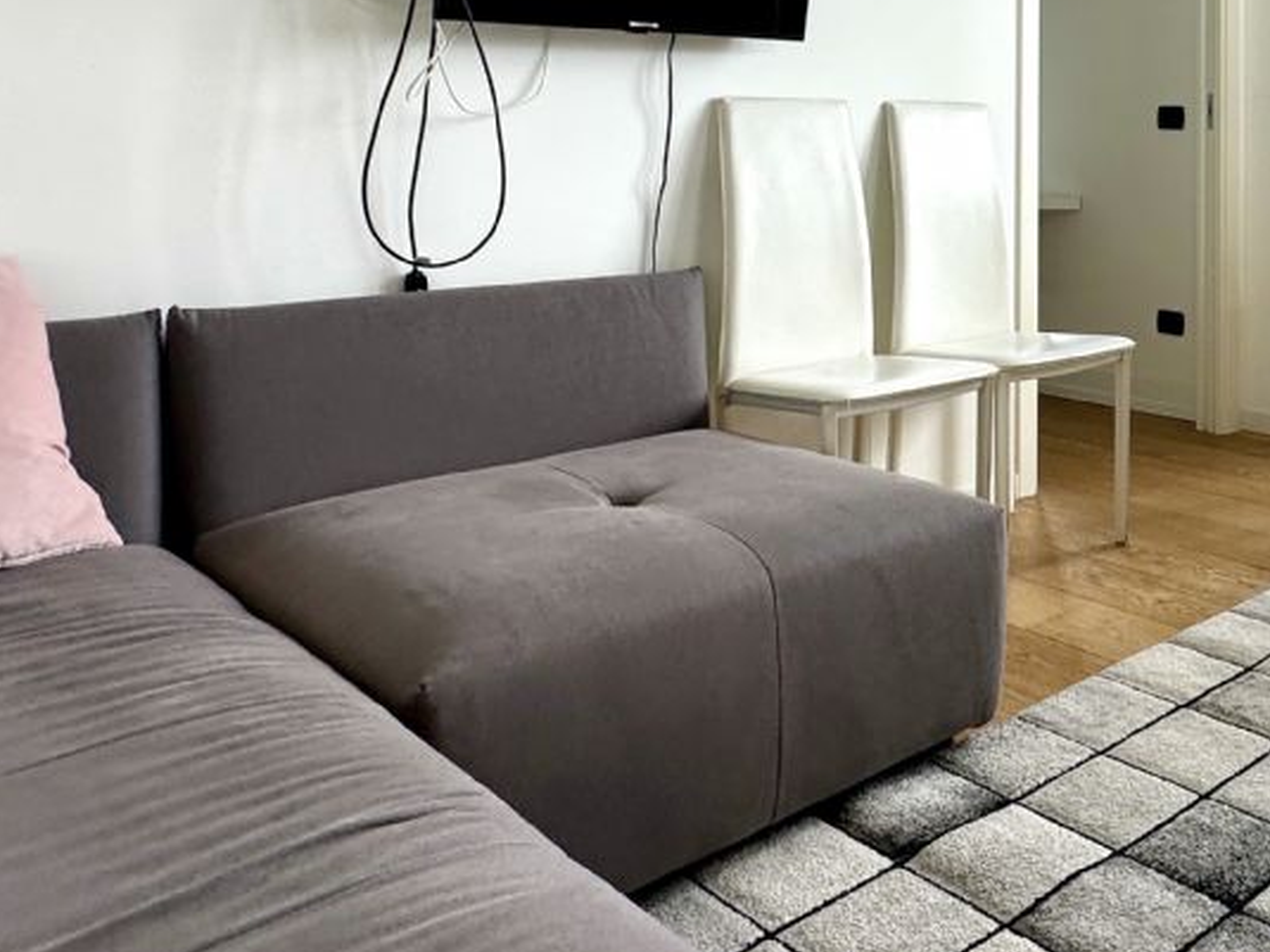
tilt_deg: -0.4
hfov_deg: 46.7
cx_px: 1220
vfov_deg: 39.4
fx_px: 1247
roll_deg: -0.3
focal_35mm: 34
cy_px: 132
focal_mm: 2.22
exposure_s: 1/121
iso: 40
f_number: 2.2
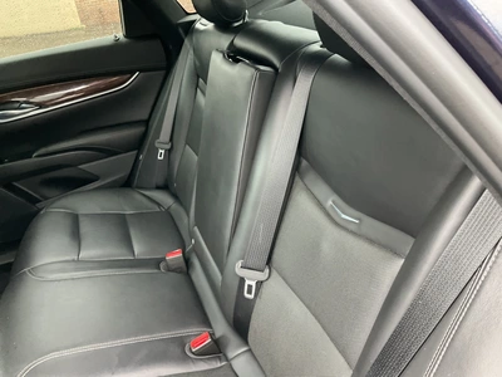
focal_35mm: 29
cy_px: 188
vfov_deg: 48.2
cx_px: 251
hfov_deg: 61.7
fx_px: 421
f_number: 1.8
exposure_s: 1/60
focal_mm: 3
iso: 250
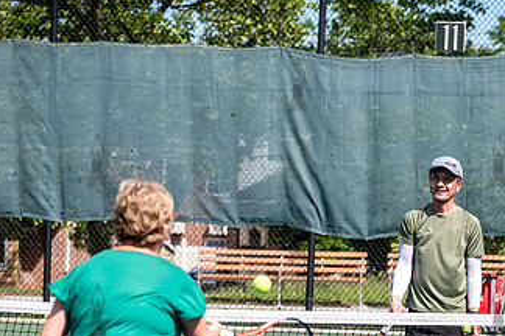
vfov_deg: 6.9
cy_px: 204
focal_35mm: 199
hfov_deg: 10.3
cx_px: 285
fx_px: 2791
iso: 200
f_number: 4.5
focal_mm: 101
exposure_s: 1/1000
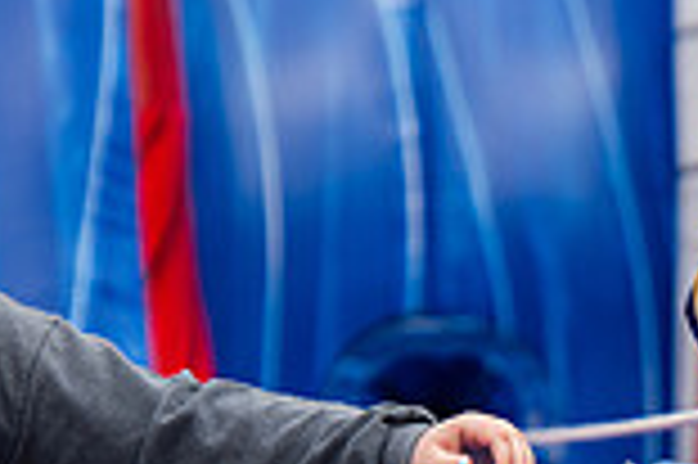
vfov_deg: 2.4
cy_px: 502
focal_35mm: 581
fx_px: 11253
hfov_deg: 3.5
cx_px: 1063
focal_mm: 155
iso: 125
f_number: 3.5
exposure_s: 1/800
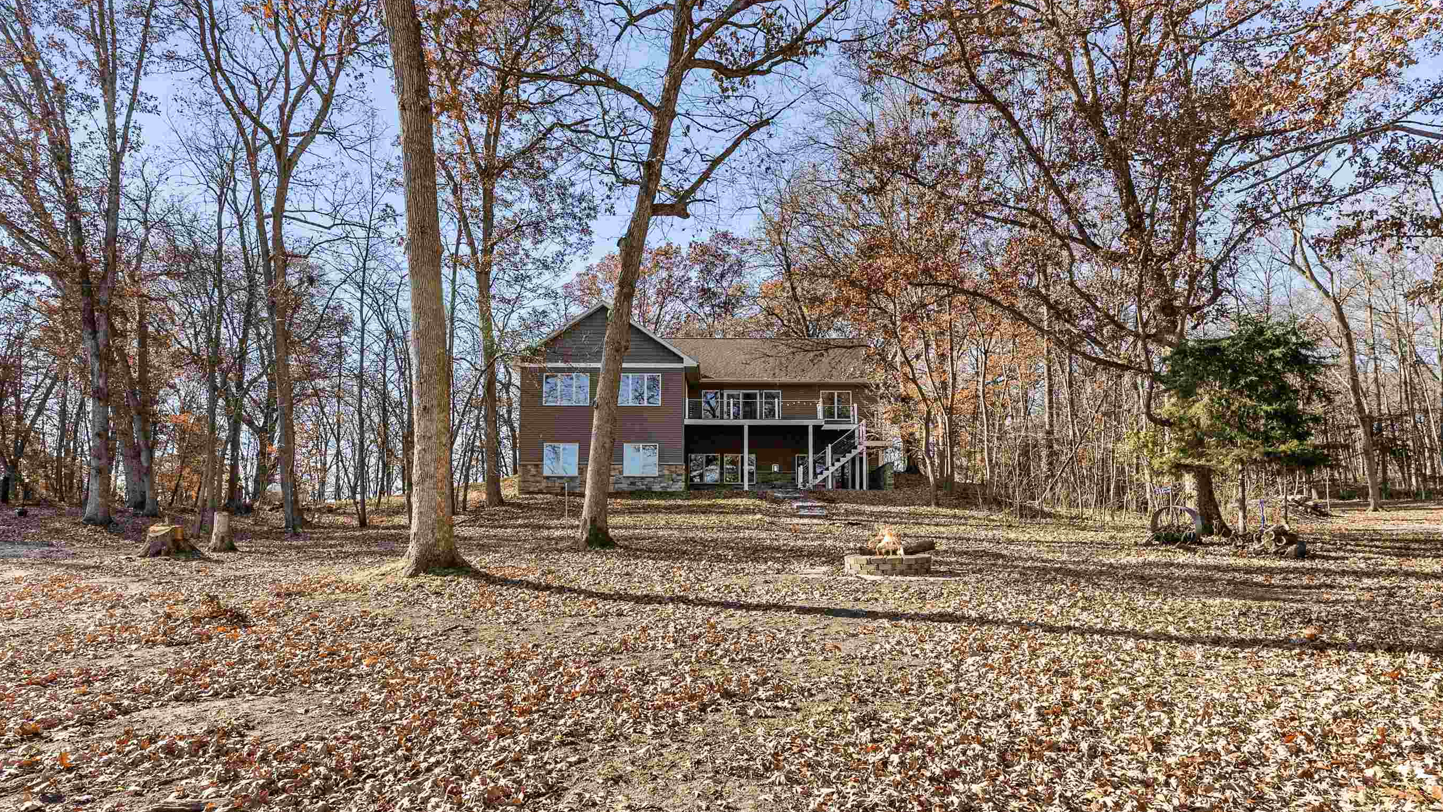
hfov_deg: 86.6
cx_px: 724
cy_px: 415
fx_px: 765
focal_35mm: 20
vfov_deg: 55.9
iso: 800
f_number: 9
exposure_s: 1/1000
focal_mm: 17
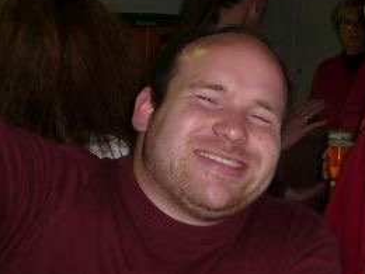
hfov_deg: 22.2
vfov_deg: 17.1
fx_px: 907
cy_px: 63
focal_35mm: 86
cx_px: 336
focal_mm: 4.7
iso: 100
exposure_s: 1/30
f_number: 3.3
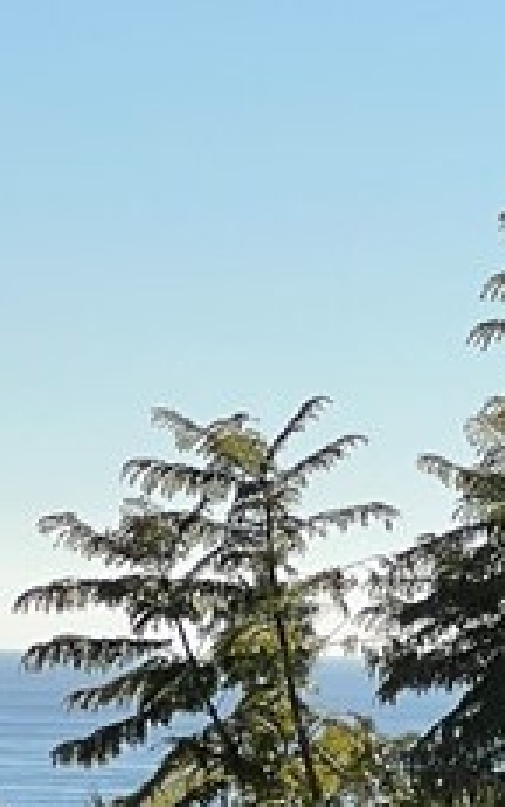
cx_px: -428
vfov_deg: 5.8
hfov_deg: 3.6
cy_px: 502
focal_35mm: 364
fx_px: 8006
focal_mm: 9
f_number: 2.8
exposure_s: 1/2053
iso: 32
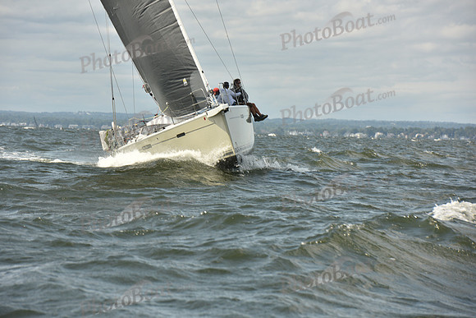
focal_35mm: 200
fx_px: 2645
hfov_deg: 10.3
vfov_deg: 6.9
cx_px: 238
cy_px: 159
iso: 250
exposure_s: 1/800
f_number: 9
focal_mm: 200
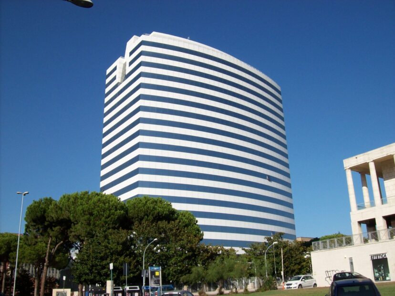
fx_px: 411
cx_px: 198
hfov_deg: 51.4
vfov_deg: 39.6
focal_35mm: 36
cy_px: 148
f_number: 4.8
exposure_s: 1/723
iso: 80
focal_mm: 6
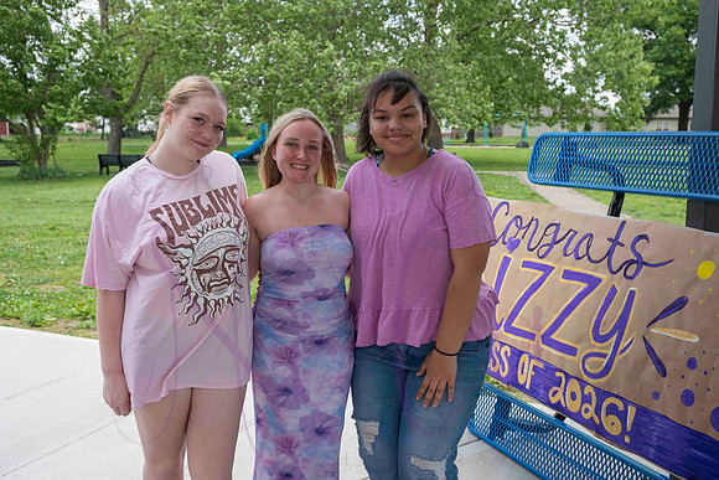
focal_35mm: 36
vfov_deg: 36.9
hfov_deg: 53.2
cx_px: 363
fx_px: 719
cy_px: 237
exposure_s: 1/500
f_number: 5.6
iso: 400
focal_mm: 34.5
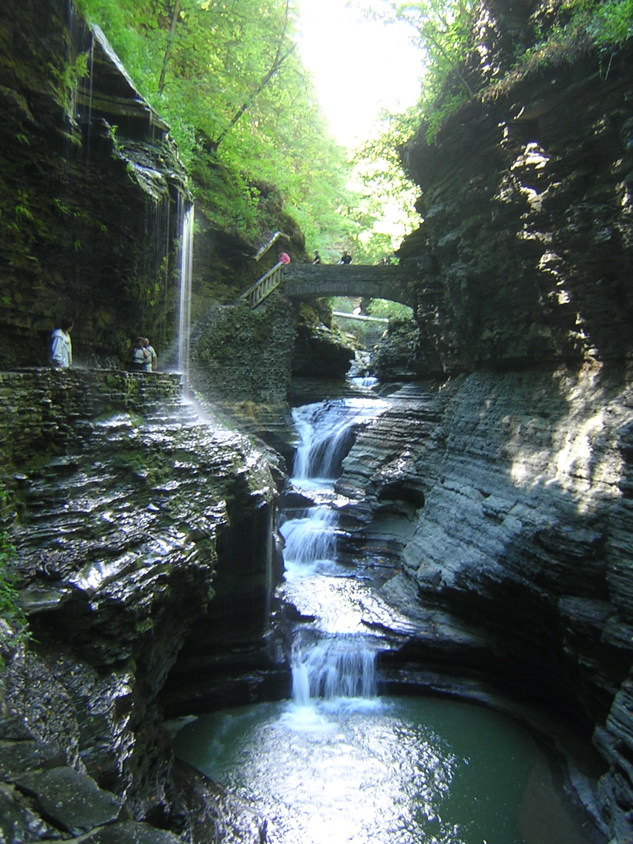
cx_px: 316
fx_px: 878
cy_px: 422
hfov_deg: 39.7
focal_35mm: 36
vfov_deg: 51.4
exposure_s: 1/10.8
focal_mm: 4.7
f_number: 2.6
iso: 100
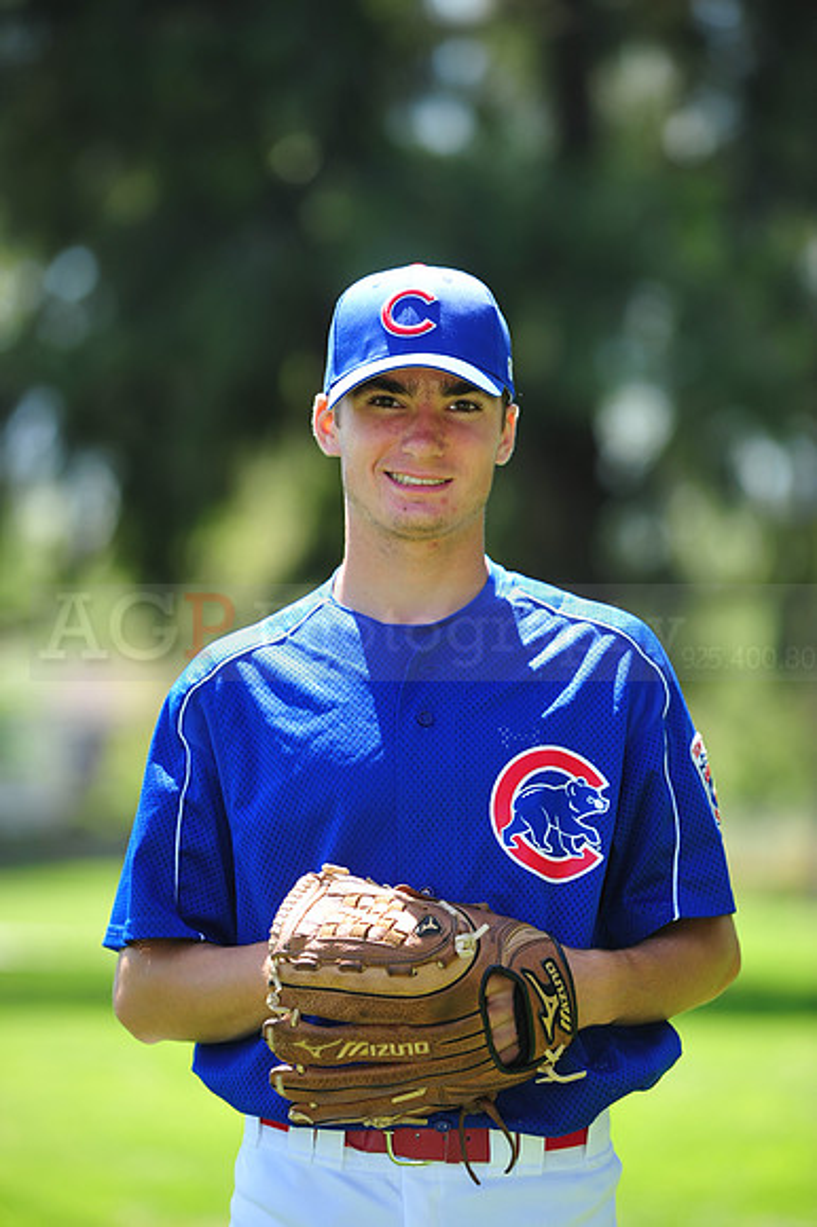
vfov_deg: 10.3
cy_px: 614
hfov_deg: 6.9
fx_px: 6816
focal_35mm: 200
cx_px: 408
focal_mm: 200
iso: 200
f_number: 4.5
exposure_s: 1/400
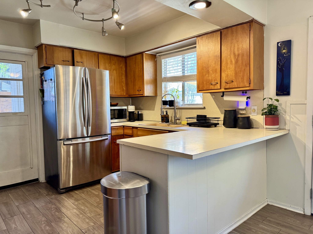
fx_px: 217
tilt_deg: -3.8
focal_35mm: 24
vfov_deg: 56.8
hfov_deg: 71.6
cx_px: 156
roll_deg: +0.2
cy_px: 117
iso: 125
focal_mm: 6.76
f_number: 1.78
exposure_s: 1/60
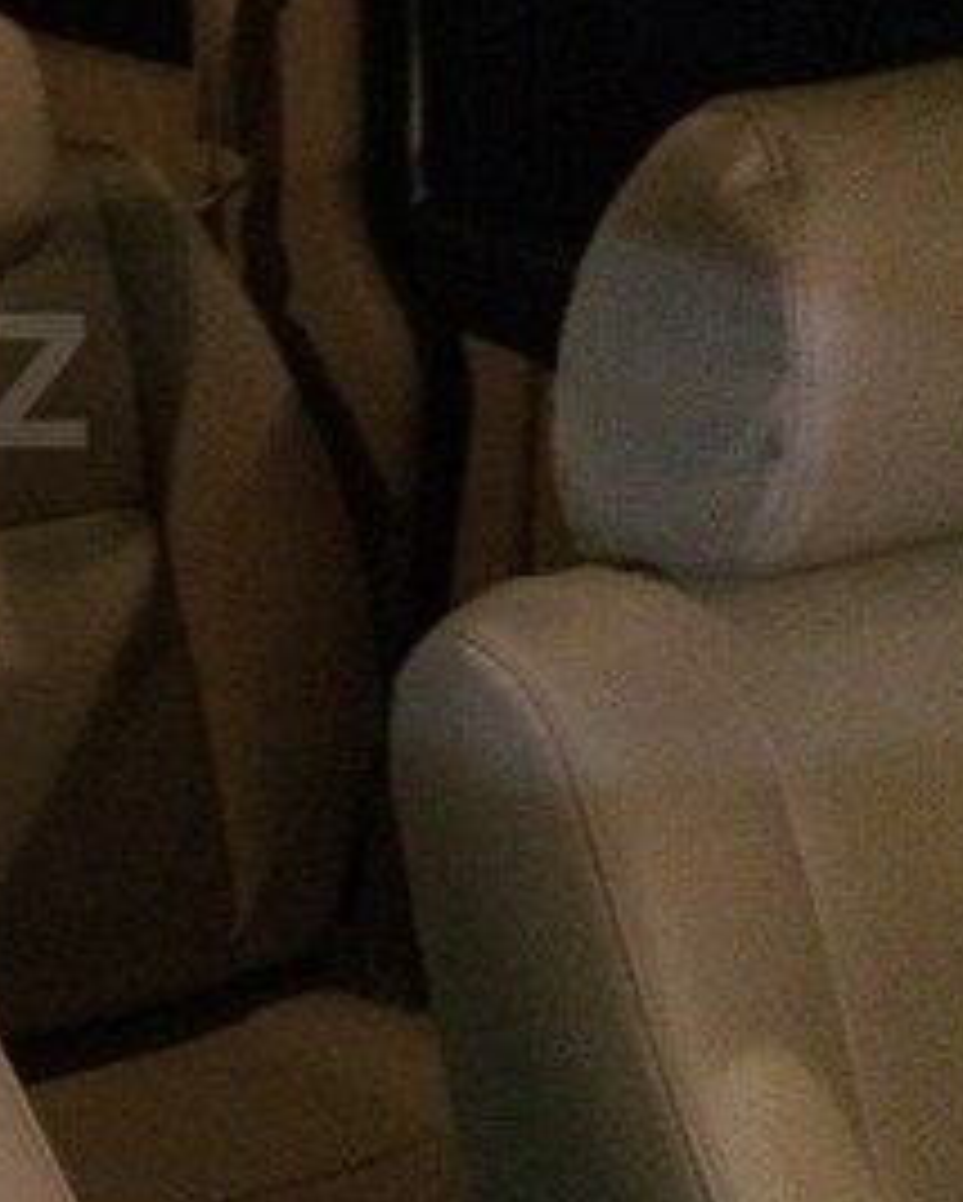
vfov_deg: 26.9
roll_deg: -1.4
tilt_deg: -12.3
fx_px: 2491
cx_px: -374
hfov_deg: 19.7
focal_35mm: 70
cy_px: 380
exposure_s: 1/17
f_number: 2.2
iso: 1000
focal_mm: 4.15
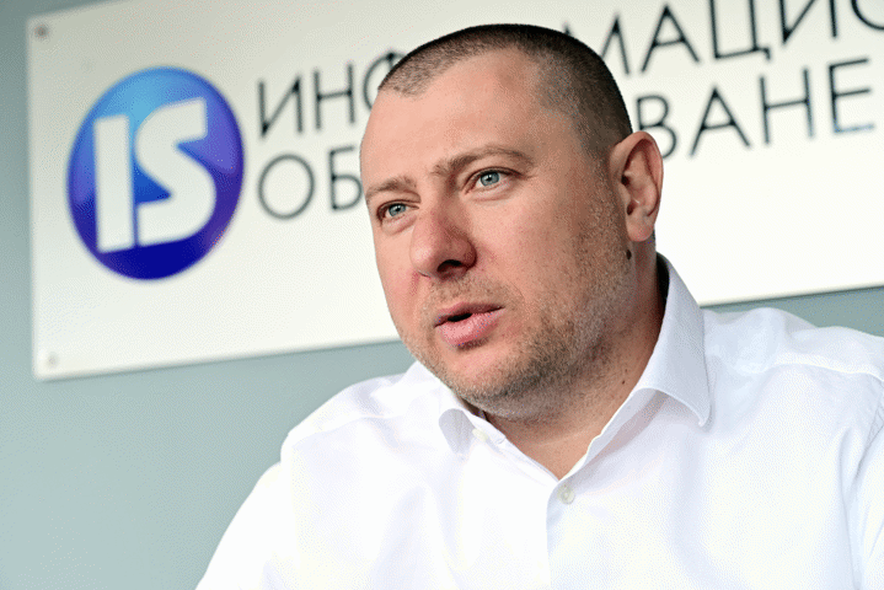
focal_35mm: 71
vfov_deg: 19.2
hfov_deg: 28.4
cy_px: 294
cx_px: 438
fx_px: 1744
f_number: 6.3
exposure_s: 1/200
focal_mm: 70
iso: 1000
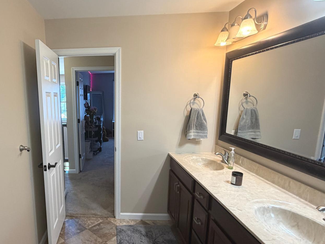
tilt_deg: -9.9
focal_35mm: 23
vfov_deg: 58.7
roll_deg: +2.1
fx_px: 216
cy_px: 136
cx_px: 96
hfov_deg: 70.7
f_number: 2.2
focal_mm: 2.22
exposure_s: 1/60
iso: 200
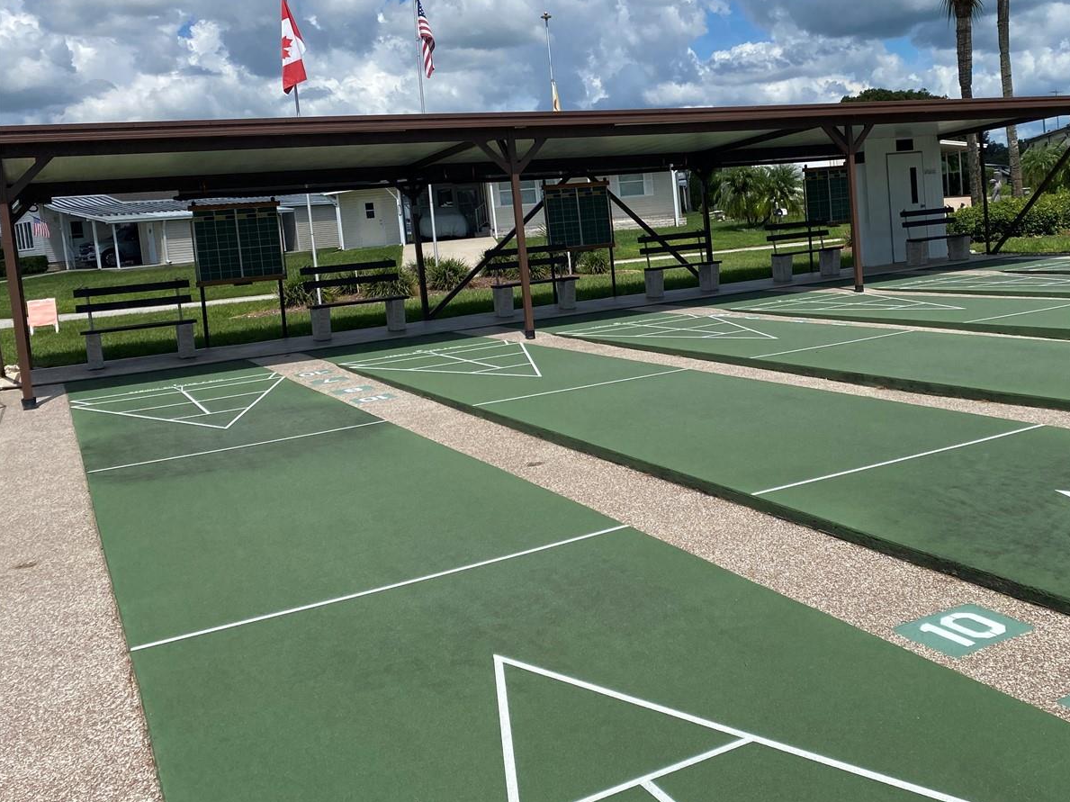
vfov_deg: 40.4
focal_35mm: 35
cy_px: 302
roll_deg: +4.8
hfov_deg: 51.6
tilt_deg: -5.4
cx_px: 716
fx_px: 1082
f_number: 1.8
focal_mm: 4.25
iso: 32
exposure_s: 1/4608
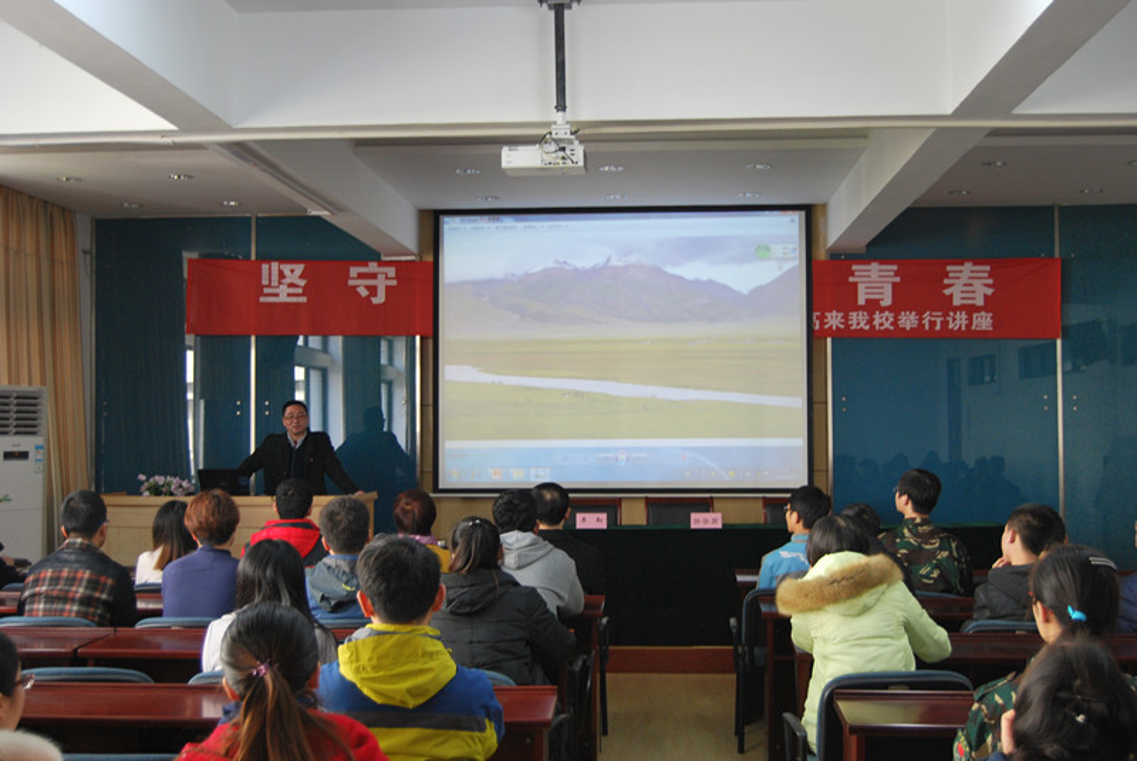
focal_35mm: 45
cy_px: 380
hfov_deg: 43.6
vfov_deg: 29.9
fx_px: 1423
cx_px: 568
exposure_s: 1/30
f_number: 4.2
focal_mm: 30
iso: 400
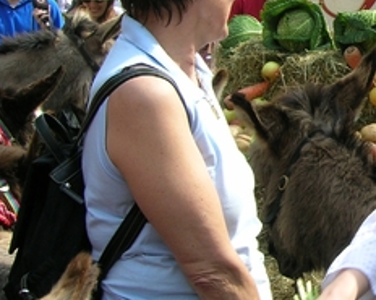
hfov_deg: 20.8
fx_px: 956
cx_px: 449
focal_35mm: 86
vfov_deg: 17.8
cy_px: 109
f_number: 4.9
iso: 50
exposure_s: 1/154
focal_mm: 5.7
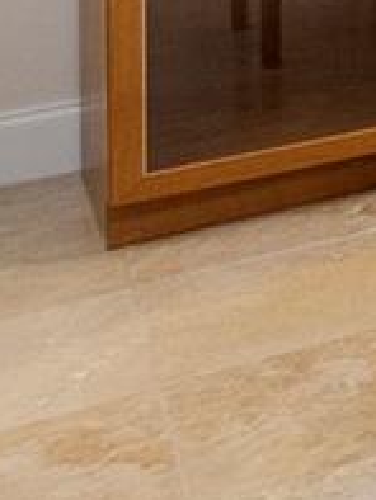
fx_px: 1808
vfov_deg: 13.3
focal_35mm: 125
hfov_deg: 6.8
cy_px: -528
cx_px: 1766
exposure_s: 1/13
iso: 800
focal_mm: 16
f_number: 8
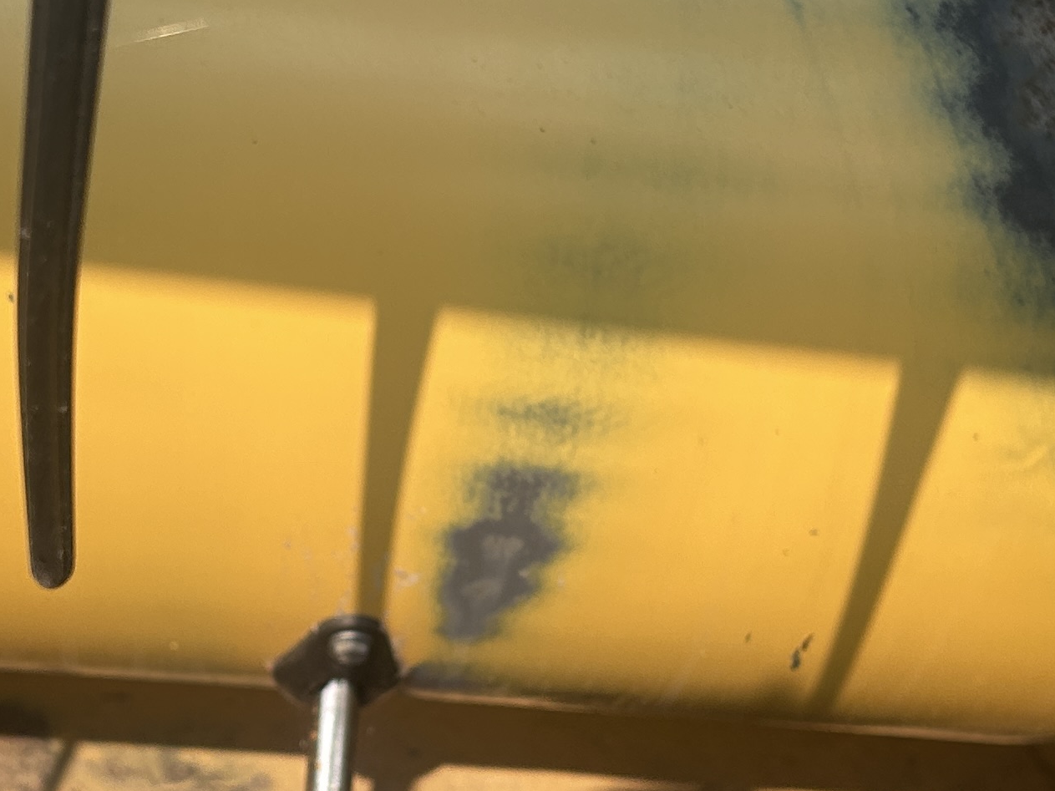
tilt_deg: -25.4
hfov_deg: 23.4
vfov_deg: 17.8
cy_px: 486
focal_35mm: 83
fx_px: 2529
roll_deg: -3.4
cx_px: 304
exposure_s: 1/1621
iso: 50
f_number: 1.5
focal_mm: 5.7
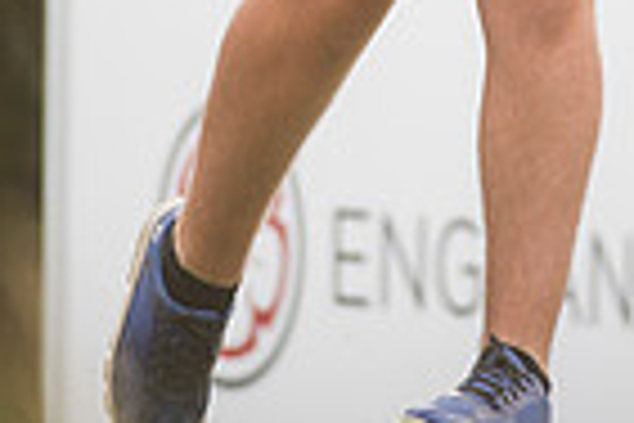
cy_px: -380
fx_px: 21678
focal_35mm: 1231
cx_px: 504
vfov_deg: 1.1
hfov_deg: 1.7
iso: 500
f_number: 4
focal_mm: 300
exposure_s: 1/2500
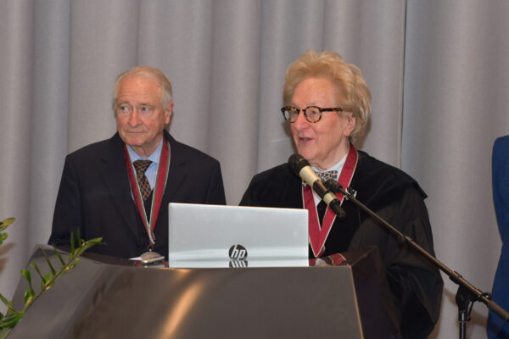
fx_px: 2587
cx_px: 254
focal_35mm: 183
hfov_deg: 11.2
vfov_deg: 7.5
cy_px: 170
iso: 1000
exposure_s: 1/60
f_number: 7.1
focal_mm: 122
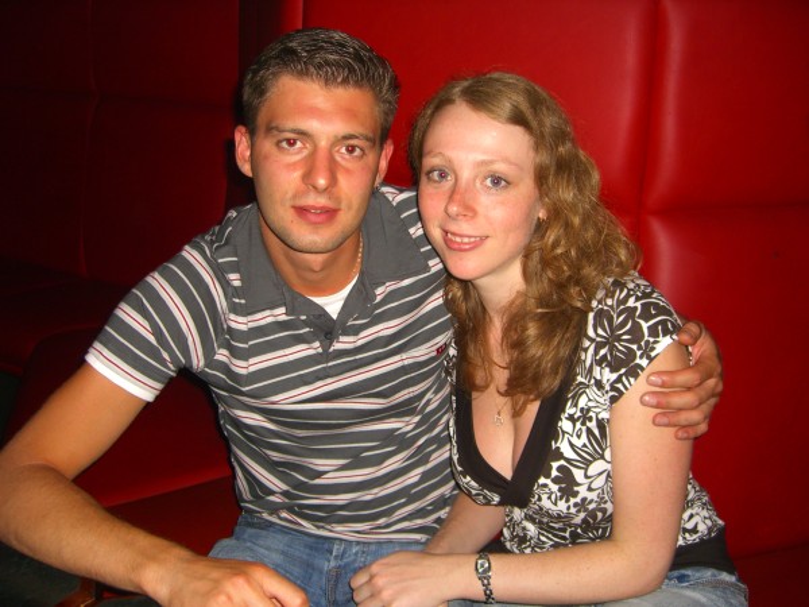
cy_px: 304
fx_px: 888
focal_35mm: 38
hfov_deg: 49.0
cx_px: 404
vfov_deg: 37.7
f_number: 2.8
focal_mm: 7.9
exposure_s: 1/60
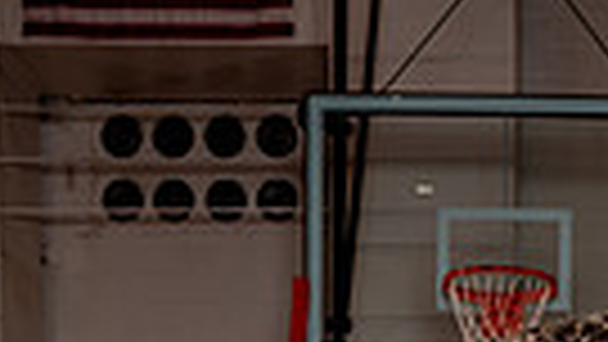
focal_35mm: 94
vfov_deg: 10.4
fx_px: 1516
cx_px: 572
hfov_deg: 22.0
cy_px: 927
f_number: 5.6
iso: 100
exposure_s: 1/250
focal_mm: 27
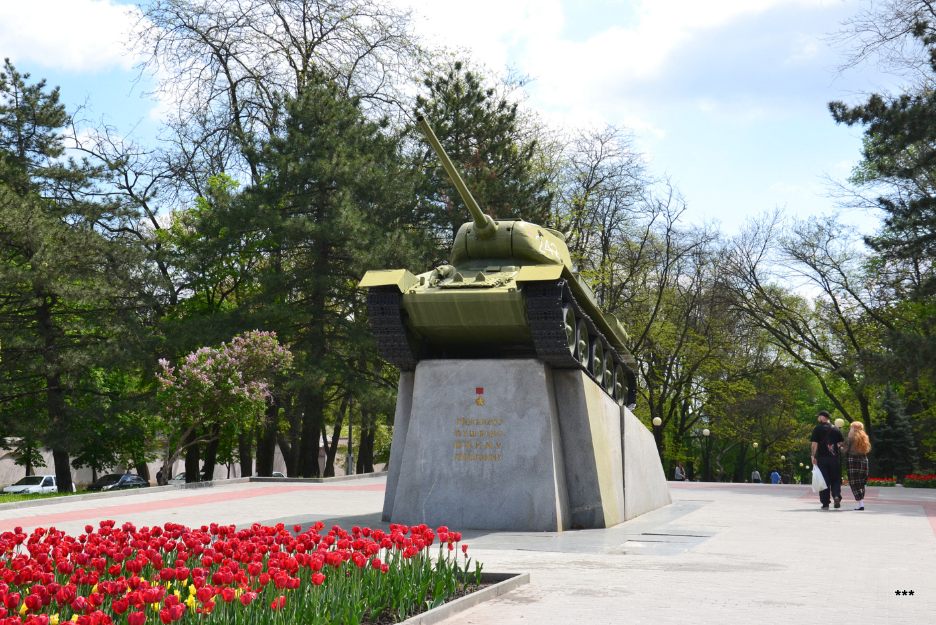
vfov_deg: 26.5
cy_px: 312
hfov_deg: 38.9
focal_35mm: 51
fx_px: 1326
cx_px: 468
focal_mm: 34
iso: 400
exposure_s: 1/320
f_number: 11
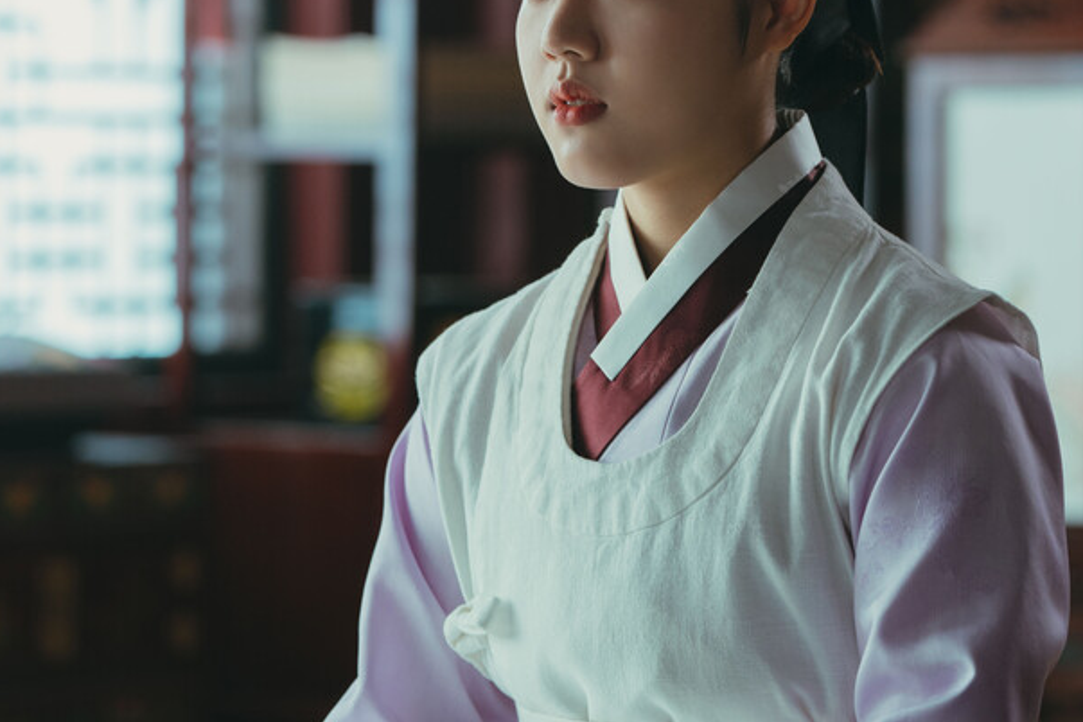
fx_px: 5926
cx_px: 688
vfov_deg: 7.0
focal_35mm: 197
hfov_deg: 10.4
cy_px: 212
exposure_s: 1/200
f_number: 4
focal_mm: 132
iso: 800
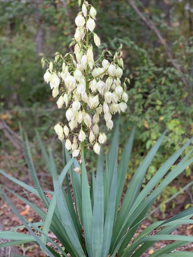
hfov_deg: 28.0
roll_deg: +1.0
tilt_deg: -5.5
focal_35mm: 52
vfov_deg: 36.8
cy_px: 128
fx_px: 387
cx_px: 96
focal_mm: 6
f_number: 2.4
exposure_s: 1/122
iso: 100
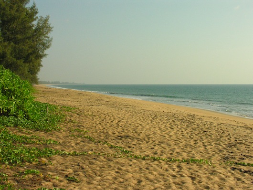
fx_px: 395
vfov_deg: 27.1
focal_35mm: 54
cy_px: 95
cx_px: 126
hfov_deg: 35.5
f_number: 7.8
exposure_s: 1/1000
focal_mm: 13.8
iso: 400
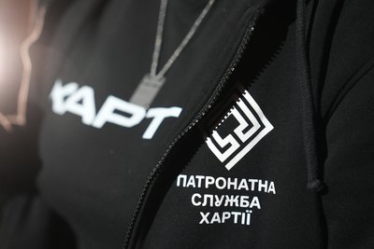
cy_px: 124
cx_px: 187
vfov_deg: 19.5
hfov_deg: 28.8
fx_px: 727
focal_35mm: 70
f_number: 2.8
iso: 8000
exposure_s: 1/160
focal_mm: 70
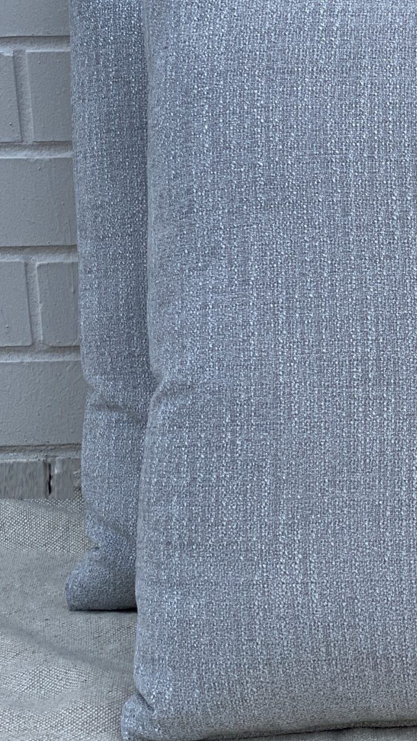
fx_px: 2380
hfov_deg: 9.9
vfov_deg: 17.7
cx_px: 479
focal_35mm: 121
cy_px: 322
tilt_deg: -15.8
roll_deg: +1.4
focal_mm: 6
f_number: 2
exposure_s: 1/122
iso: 32
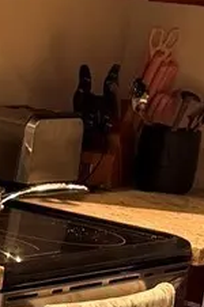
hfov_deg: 6.6
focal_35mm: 177
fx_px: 1509
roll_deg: -5.7
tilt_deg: -10.4
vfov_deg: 11.6
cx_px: -525
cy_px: 192
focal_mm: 6.76
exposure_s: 1/60
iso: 160
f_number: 1.78
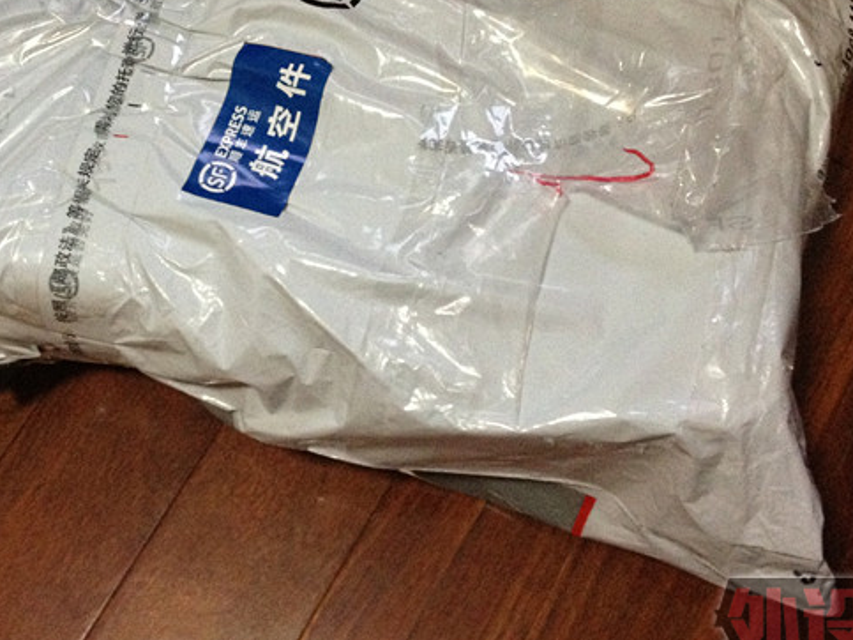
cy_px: 207
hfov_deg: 33.2
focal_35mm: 58
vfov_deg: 25.1
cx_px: 348
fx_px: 1429
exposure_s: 1/20
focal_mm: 4.28
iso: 400
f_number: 2.4
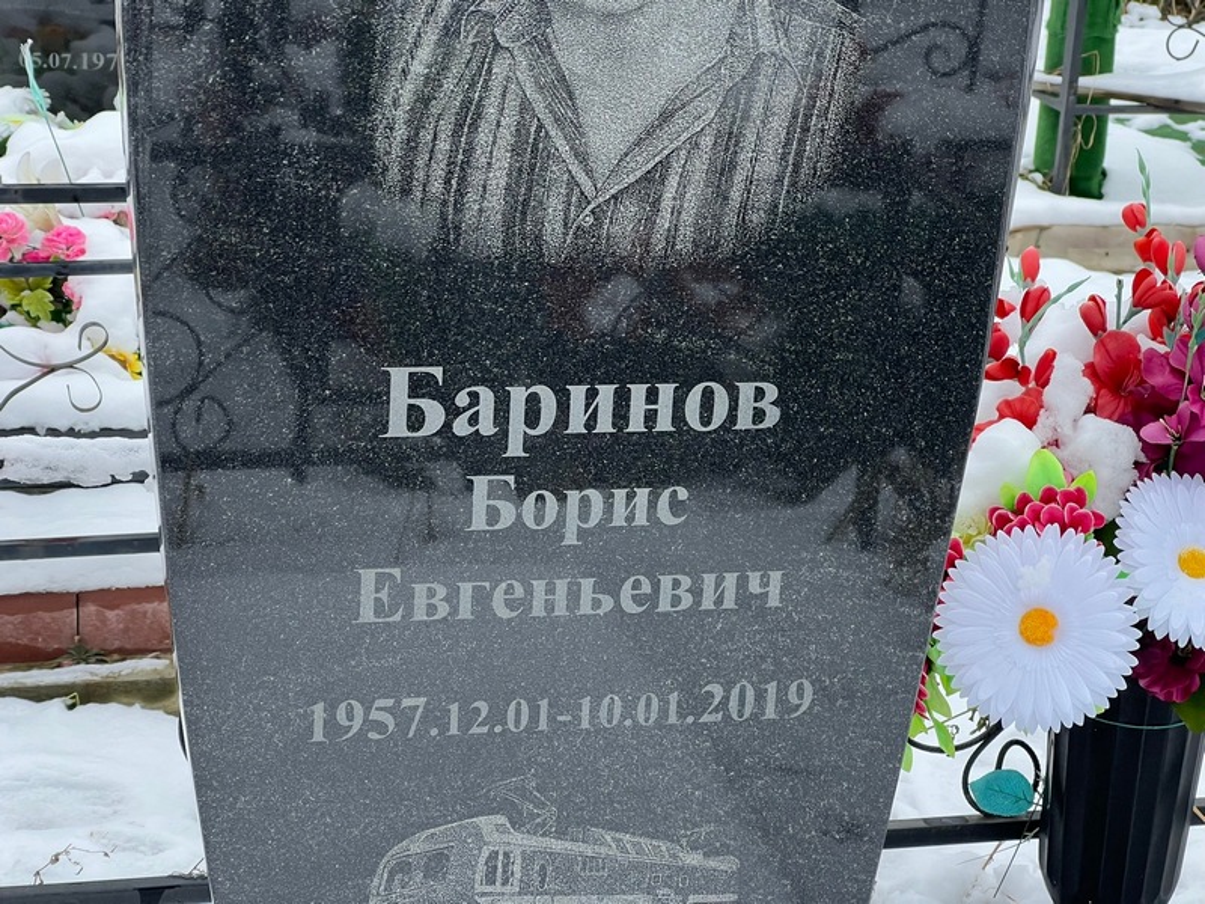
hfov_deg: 25.3
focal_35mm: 77
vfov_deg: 19.1
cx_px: 602
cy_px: 452
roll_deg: +1.1
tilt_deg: -19.9
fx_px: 2680
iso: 50
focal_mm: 9
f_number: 2.8
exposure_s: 1/99
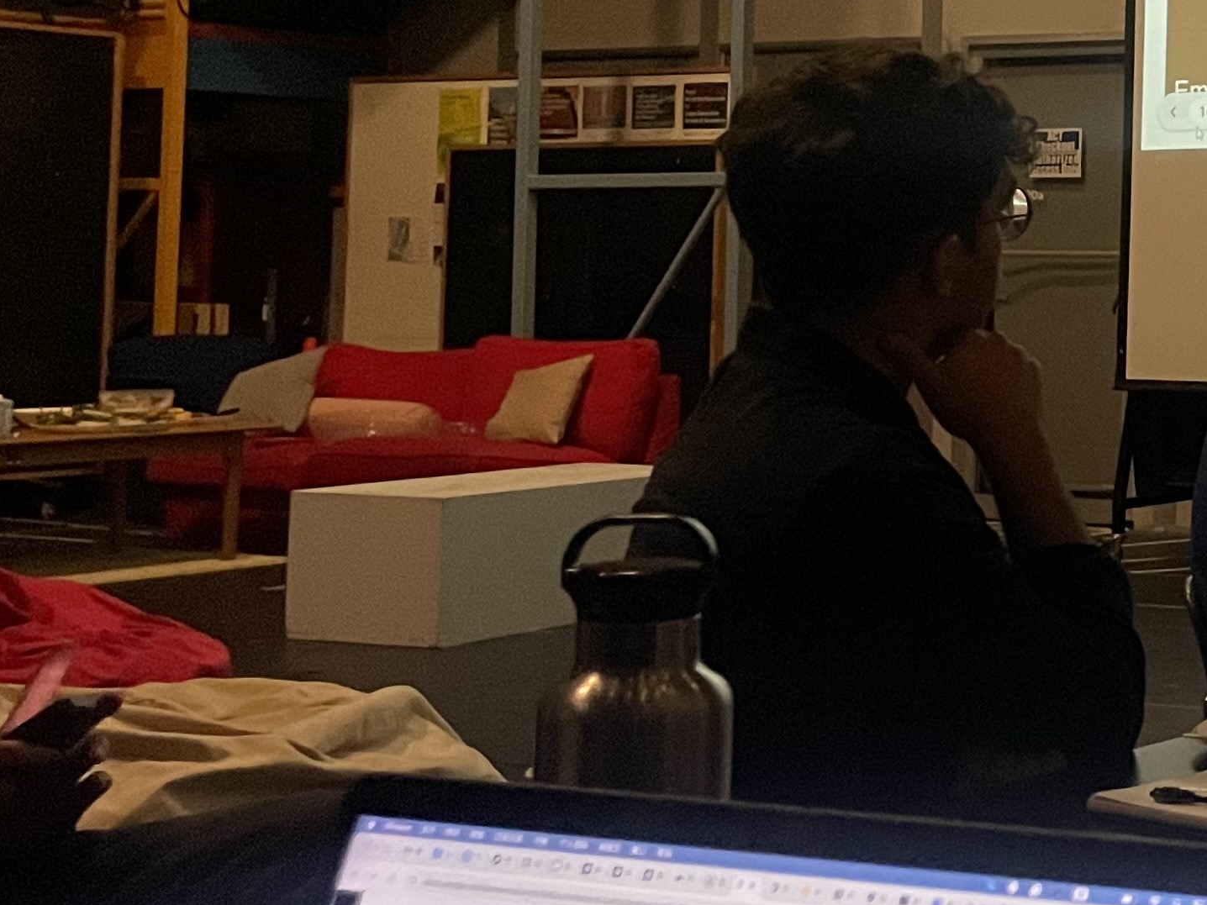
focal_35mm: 73
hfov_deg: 23.5
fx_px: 2545
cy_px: 148
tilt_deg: +4.7
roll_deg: -0.3
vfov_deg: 19.9
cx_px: 1572
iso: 500
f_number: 1.6
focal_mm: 4.2
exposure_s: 1/60
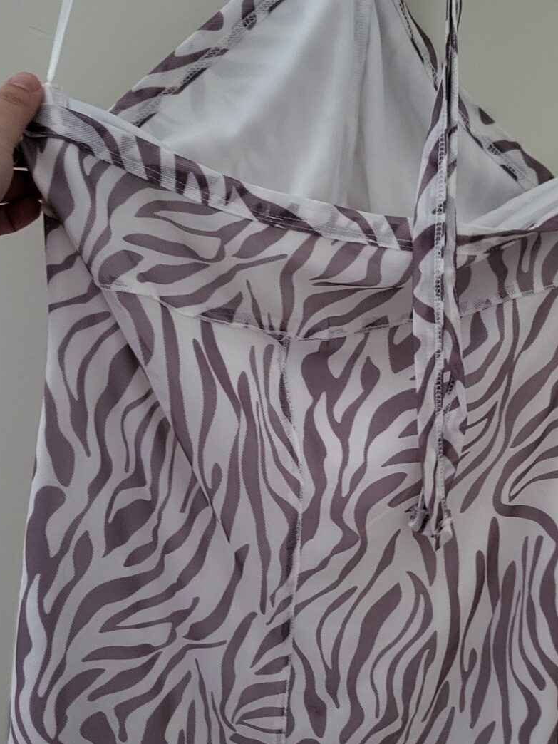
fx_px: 1096
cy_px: 456
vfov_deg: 37.3
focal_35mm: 51
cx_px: 434
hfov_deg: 28.1
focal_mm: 5.4
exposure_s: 1/24
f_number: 1.8
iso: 640
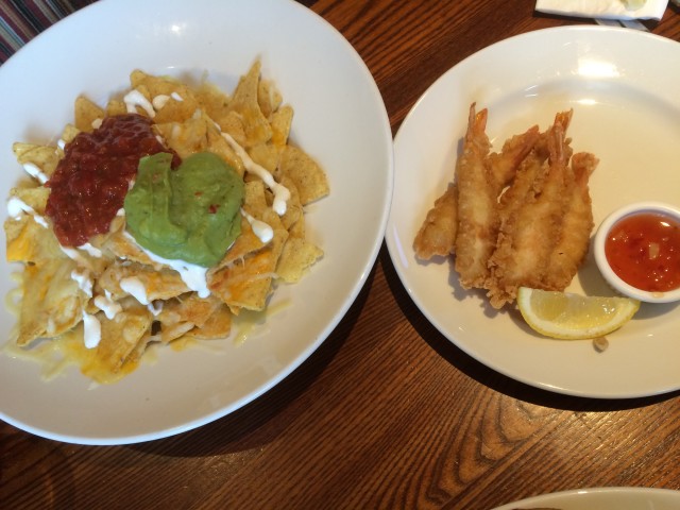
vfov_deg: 48.2
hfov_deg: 61.7
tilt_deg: -66.3
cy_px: 255
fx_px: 570
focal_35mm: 29
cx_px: 340
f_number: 2.2
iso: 100
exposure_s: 1/30
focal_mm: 4.15
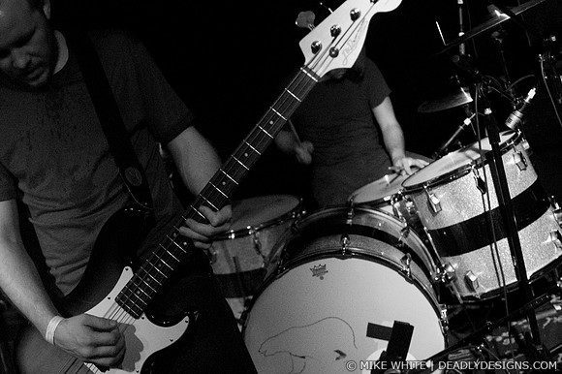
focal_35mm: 52
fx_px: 819
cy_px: 187
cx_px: 281
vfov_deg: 25.7
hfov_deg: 37.9
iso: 1600
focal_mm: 35
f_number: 2.8
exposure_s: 1/50
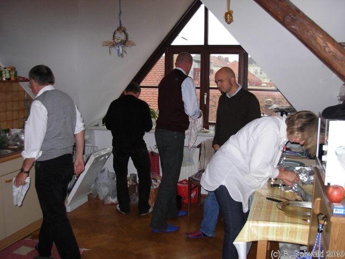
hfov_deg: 49.0
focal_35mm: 38
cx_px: 172
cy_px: 130
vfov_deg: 37.7
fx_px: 379
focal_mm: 6.3
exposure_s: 1/76.1
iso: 188
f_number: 2.9
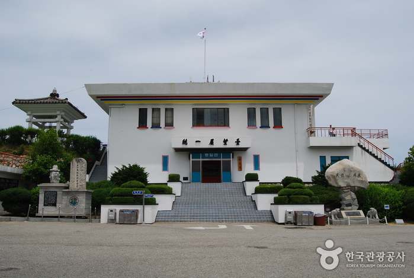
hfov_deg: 61.8
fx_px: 346
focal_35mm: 30
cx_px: 207
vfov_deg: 43.8
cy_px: 139
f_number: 11
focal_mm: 20
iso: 100
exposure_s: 1/200
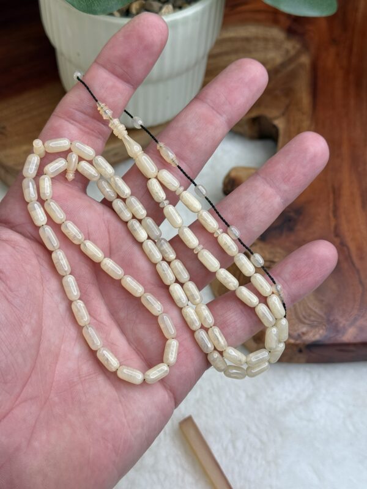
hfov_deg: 30.3
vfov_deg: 39.7
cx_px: 184
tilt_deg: -56.2
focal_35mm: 48
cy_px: 244
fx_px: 679
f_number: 1.78
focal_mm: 6.76
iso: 64
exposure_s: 1/289
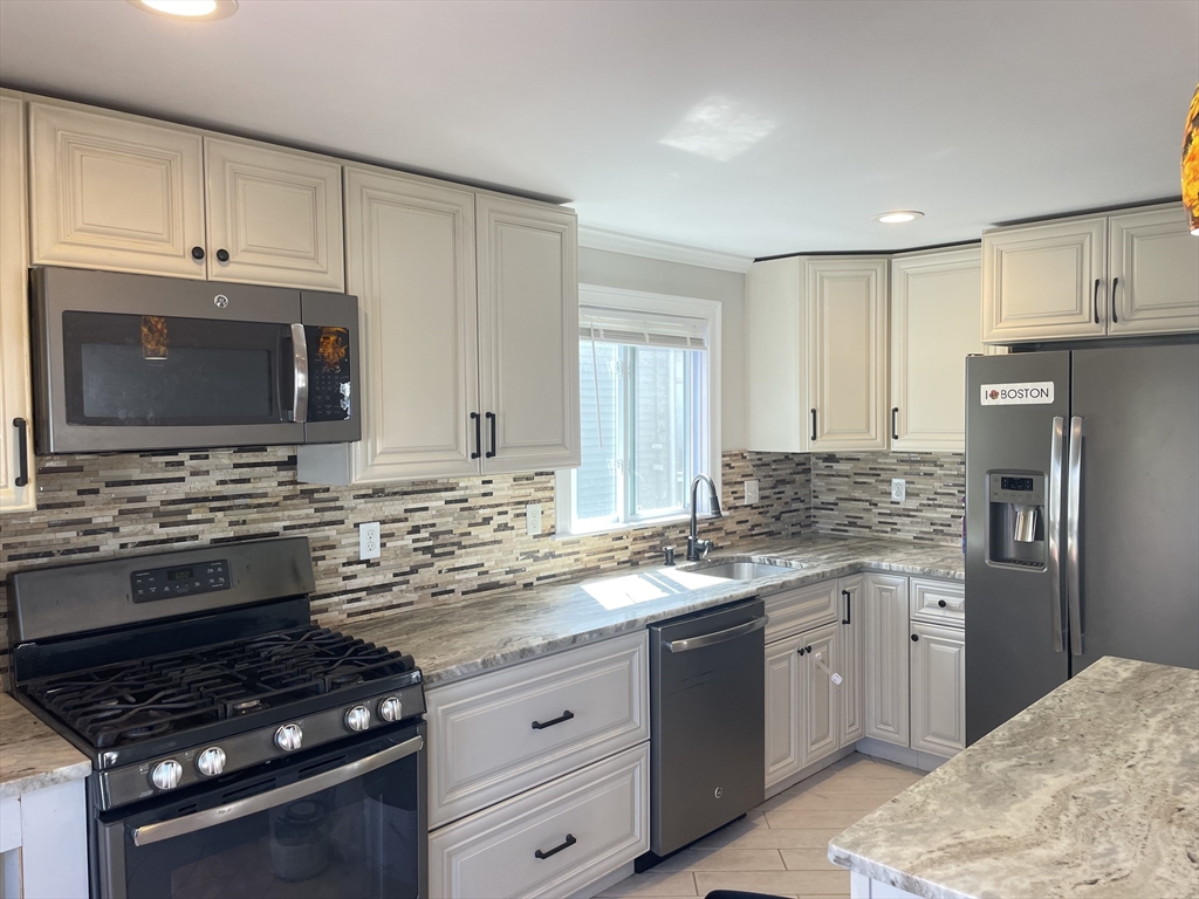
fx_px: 901
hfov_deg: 67.3
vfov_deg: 53.1
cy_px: 450
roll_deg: +0.7
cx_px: 600
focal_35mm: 26
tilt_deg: -1.2
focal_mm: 4.2
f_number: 1.6
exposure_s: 1/120
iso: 64
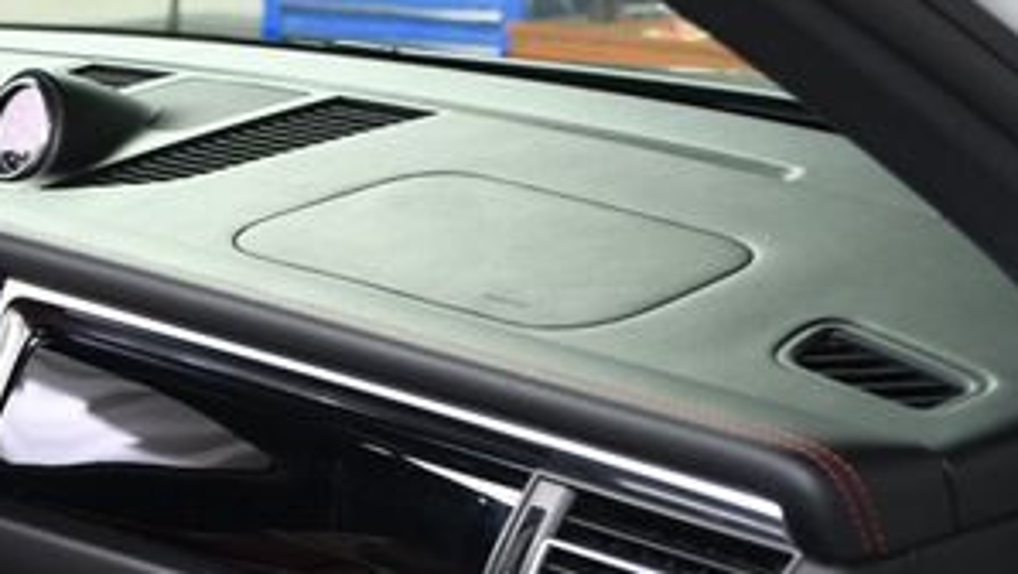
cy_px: 523
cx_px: -41
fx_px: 2431
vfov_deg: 13.3
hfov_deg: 22.6
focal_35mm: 90
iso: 100
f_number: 4
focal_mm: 27
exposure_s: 1/160
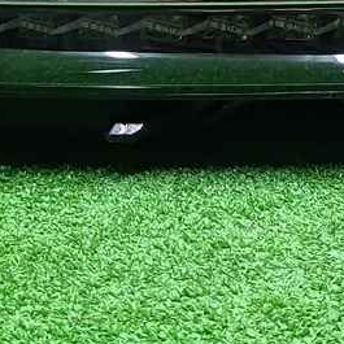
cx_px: 286
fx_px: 1405
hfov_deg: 13.9
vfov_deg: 13.5
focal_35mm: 125
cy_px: -92
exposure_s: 1/50
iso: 184
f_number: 1.8
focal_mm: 5.4
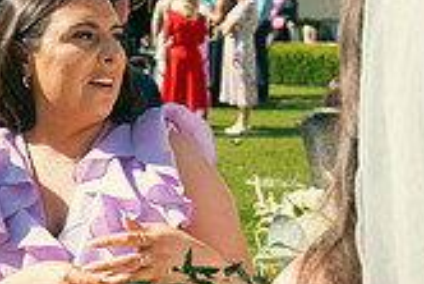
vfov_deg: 10.3
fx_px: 1568
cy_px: 239
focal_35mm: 133
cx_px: 140
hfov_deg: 15.4
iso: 200
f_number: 5.6
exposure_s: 1/640
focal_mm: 38
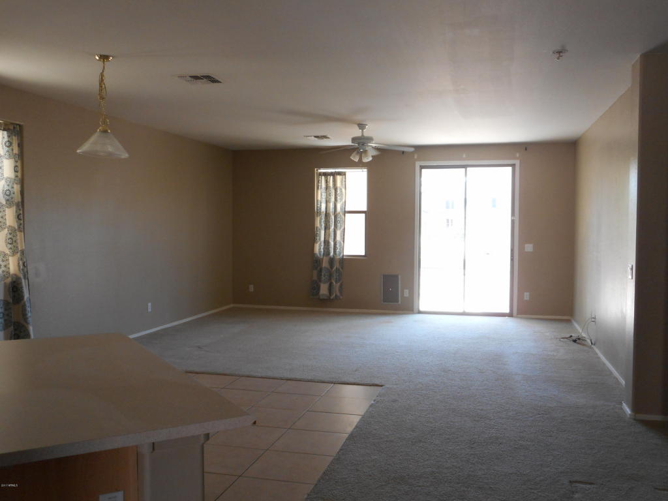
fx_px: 656
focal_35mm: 34
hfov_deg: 54.0
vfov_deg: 41.8
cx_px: 334
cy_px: 250
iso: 220
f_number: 4.2
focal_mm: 6
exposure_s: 1/30
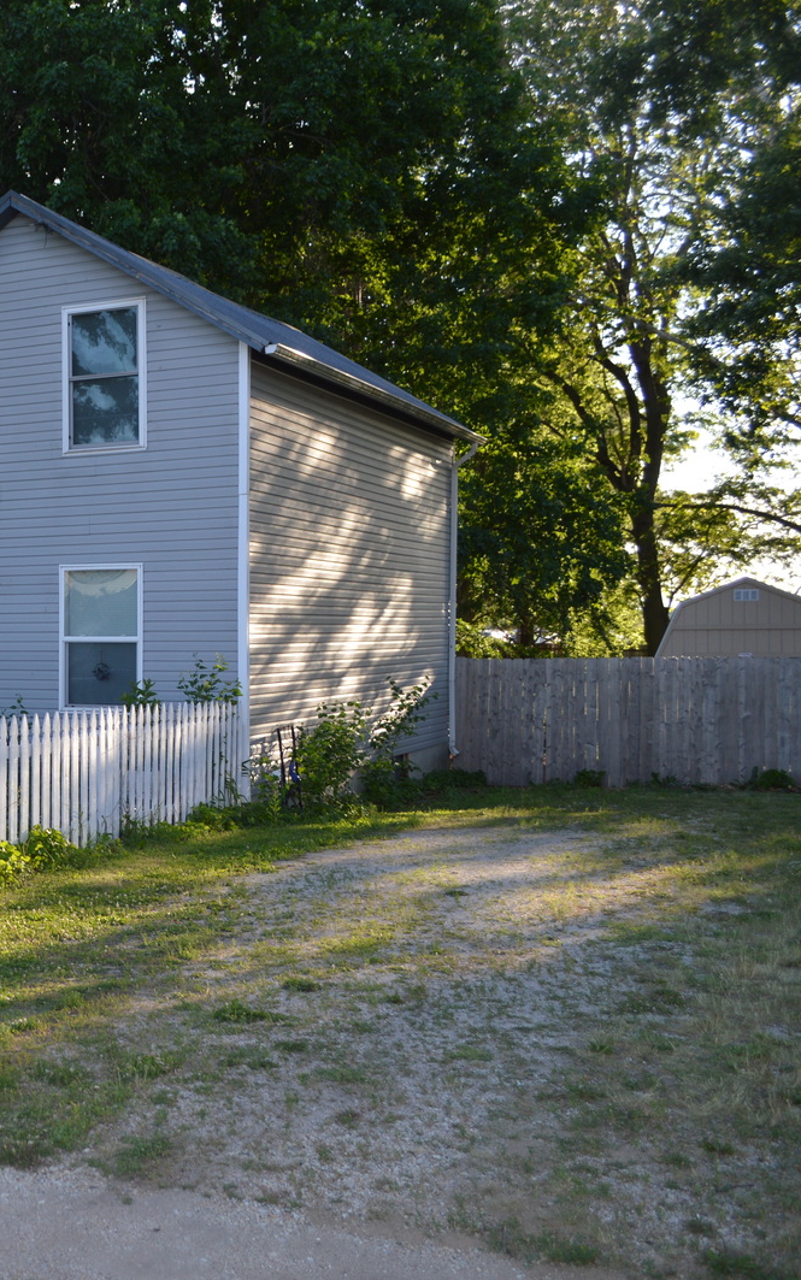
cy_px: 636
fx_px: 1466
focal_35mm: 42
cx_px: -128
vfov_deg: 47.2
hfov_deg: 27.4
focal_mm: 18
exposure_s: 1/200
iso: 100
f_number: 4
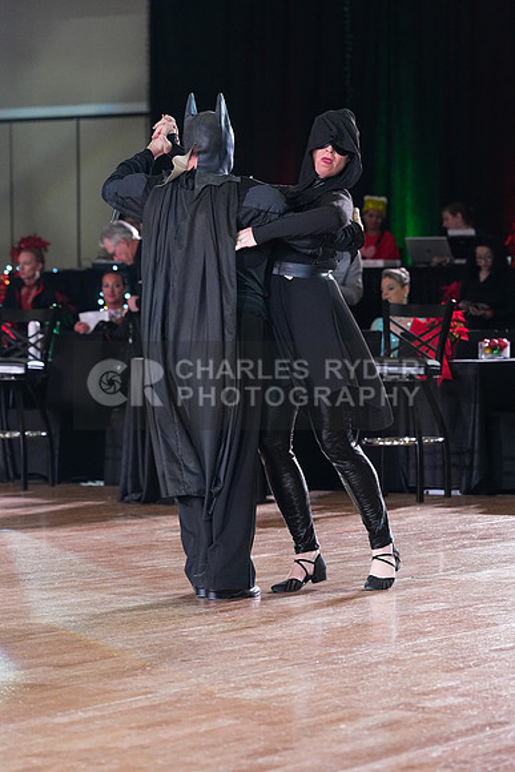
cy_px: 386
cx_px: 258
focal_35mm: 138
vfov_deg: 14.9
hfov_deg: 9.9
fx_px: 2959
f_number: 5
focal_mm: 138
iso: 6400
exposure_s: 1/400
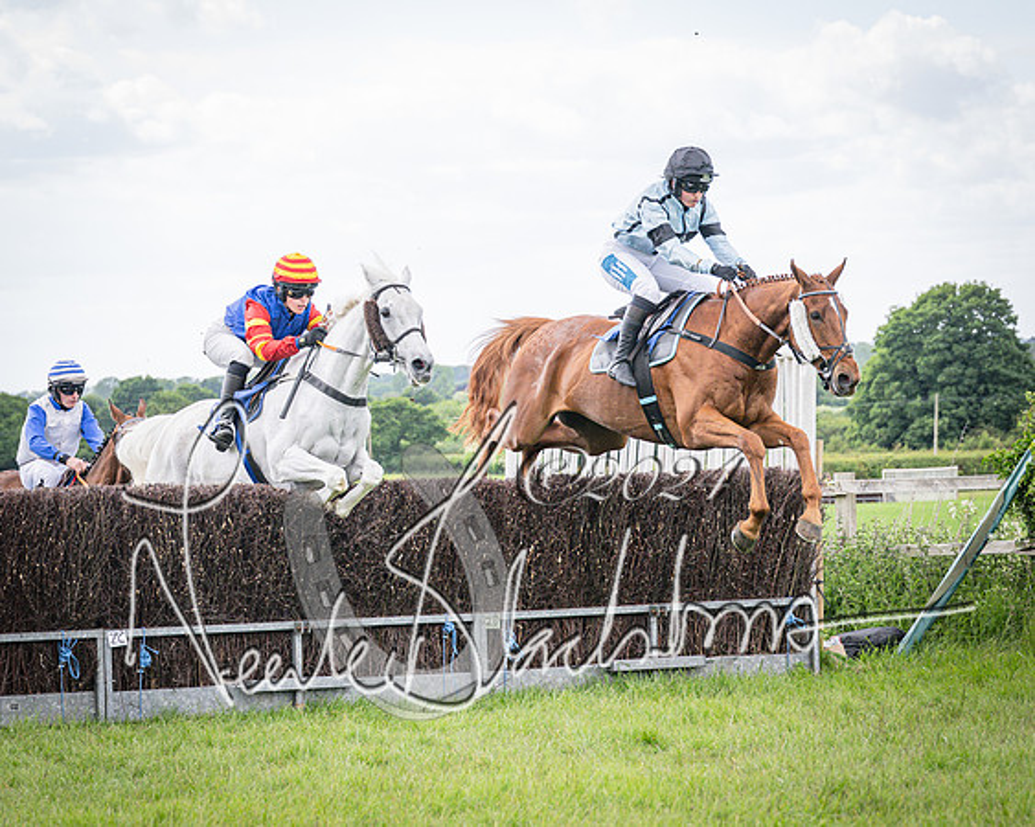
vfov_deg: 11.9
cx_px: 193
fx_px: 3967
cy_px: 390
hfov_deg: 14.8
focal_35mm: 130
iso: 400
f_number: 4
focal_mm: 70
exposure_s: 1/1600
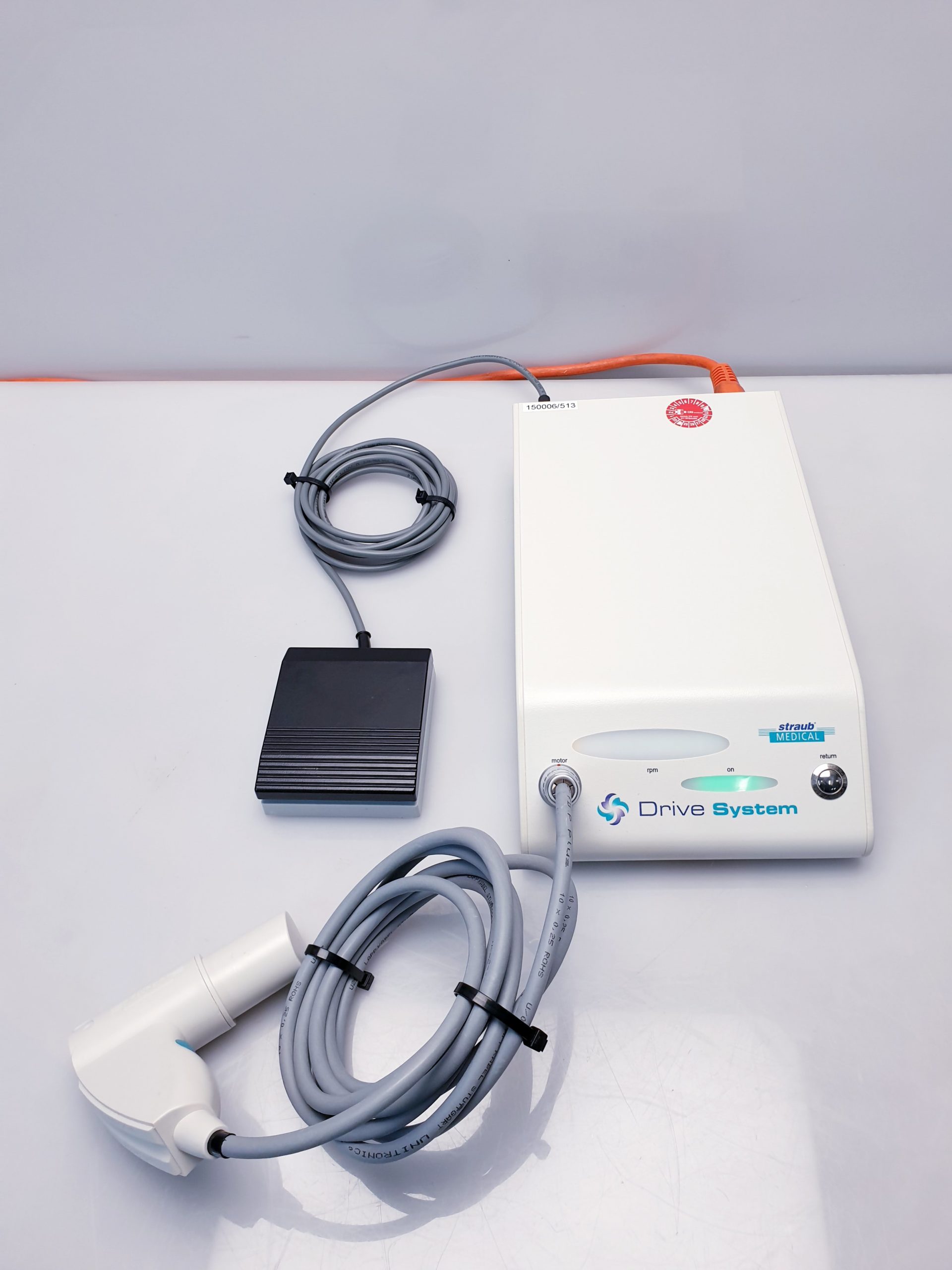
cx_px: 476
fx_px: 953
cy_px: 635
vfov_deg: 67.3
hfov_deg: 53.1
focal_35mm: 26
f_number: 2.4
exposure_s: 1/100
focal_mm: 4.3
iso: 80
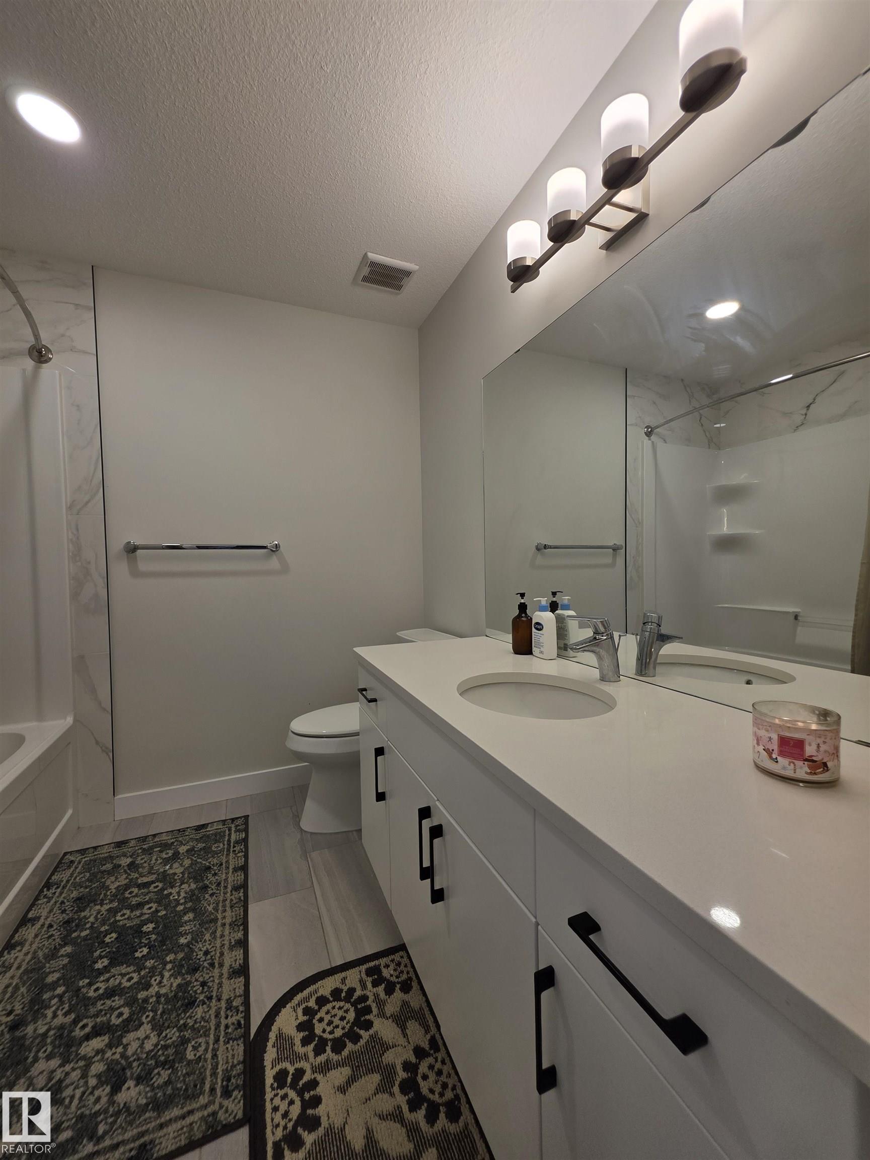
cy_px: 580
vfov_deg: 106.2
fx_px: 436
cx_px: 435
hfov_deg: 89.9
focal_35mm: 13
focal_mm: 2.2
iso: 40
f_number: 1.9
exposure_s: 1/120
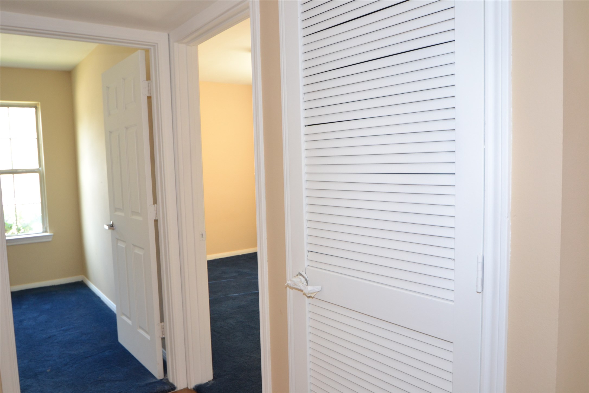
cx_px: 294
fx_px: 417
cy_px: 196
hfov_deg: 70.4
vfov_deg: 50.4
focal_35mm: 26
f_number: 4.2
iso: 800
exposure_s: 1/60
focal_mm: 17
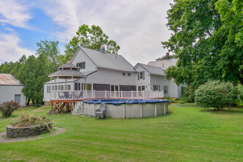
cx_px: 122
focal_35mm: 26
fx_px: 176
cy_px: 81
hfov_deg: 69.4
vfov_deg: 49.6
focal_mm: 26
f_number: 8
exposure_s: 1/400
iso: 320
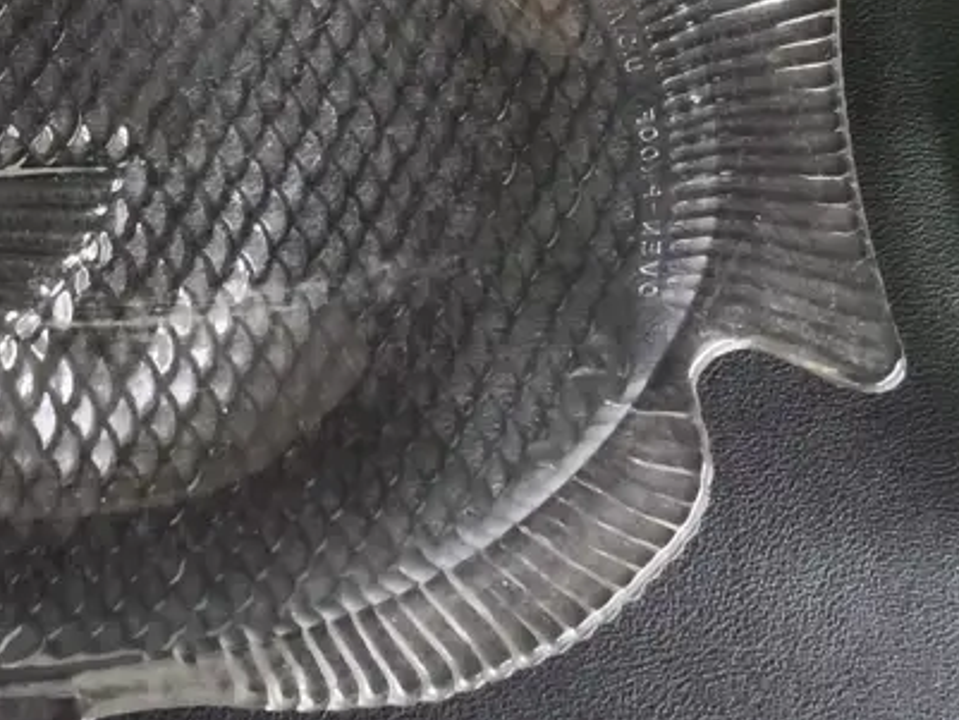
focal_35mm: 69
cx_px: 62
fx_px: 1912
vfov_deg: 21.0
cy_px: 115
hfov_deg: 27.0
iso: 250
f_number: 2
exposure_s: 1/100
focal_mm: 2.87
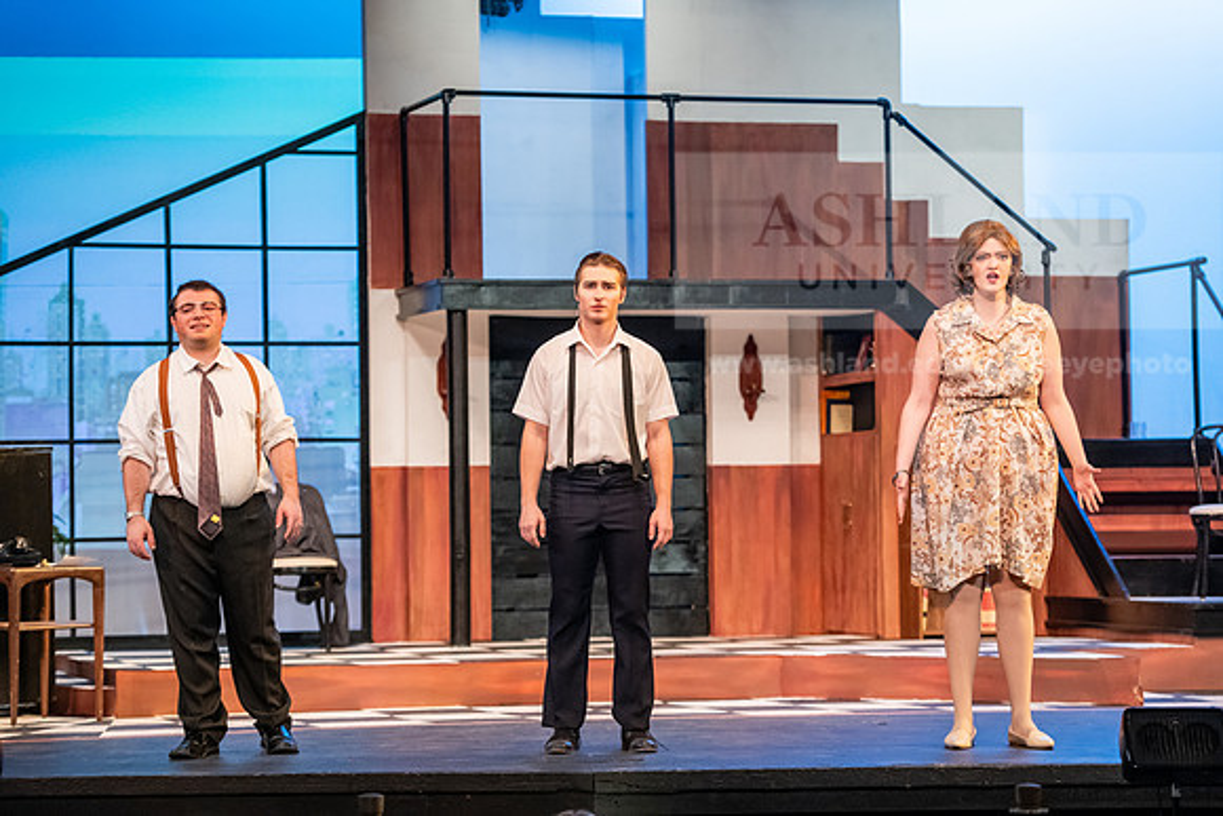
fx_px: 3568
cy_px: 408
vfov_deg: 13.0
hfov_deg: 19.5
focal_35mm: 105
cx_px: 612
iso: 2500
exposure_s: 1/200
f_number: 3.2
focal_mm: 105
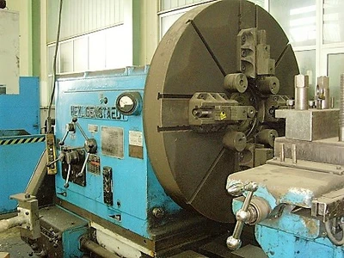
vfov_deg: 36.8
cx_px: 172
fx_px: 388
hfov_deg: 47.9
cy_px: 129
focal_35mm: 39
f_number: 3.5
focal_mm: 6.6
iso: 400
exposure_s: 1/45
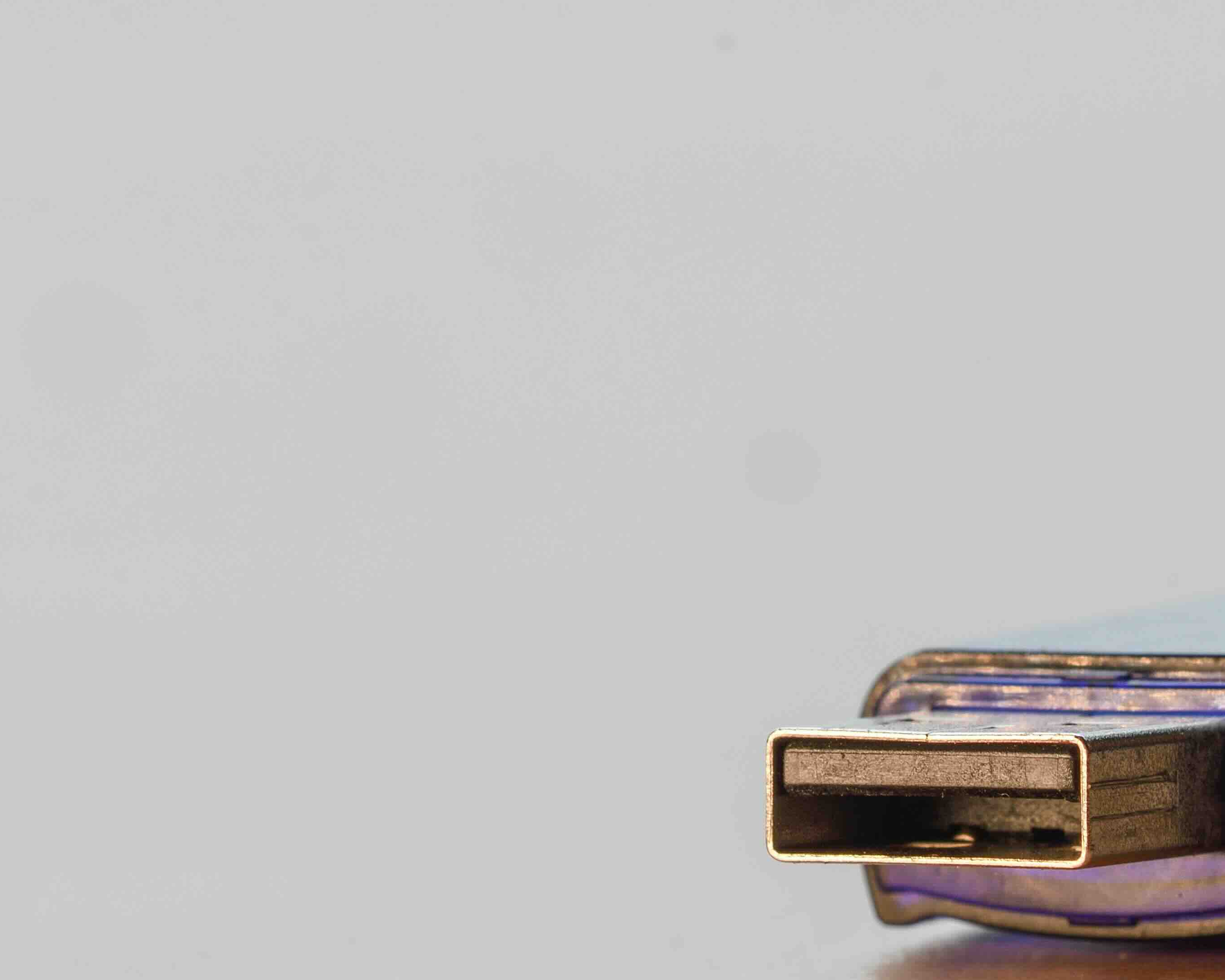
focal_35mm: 577
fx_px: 20921
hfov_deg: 3.4
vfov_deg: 2.7
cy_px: 429
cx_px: 702
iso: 100
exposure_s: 1/15
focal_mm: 200
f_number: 14
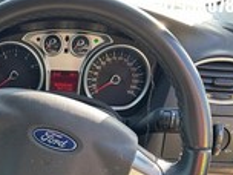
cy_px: 177
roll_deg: +2.7
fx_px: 404
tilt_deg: -32.2
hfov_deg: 30.0
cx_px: 0
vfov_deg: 23.4
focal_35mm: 60
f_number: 1.5
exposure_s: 1/121
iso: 50
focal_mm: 5.7
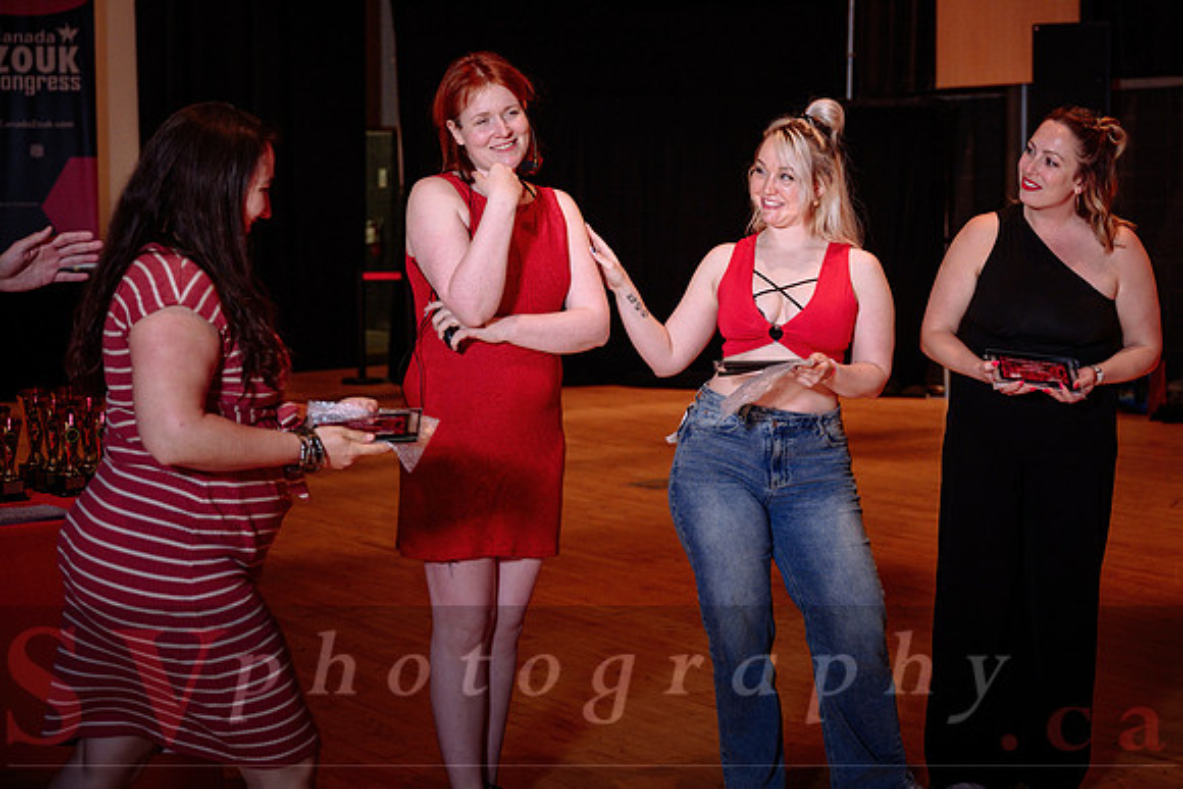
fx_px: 1935
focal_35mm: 59
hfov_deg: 33.8
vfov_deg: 23.0
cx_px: 741
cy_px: 295
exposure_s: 1/160
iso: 1000
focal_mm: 47
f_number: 3.2
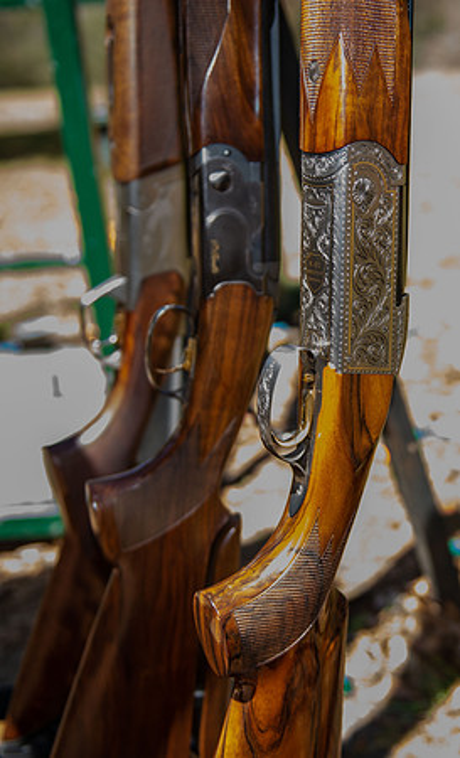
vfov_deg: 41.1
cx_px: 383
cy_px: 379
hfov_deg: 25.1
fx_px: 1011
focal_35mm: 49
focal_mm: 32
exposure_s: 1/125
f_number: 2.8
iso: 50
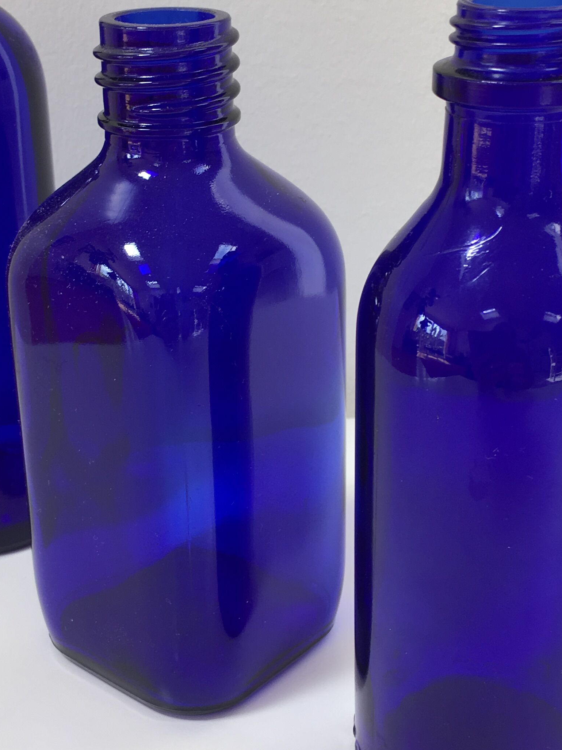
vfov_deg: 33.7
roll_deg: +1.4
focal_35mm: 57
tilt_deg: -22.4
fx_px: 1233
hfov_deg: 25.7
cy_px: 309
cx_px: 274
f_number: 2.2
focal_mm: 4.15
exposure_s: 1/131
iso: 25
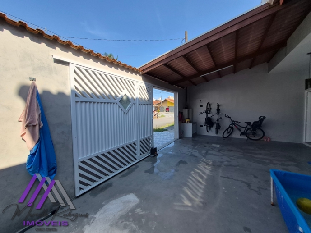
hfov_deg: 106.2
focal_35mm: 13
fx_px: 117
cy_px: 116
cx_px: 156
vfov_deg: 89.9
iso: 40
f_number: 2.2
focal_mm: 1.74
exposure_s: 1/1504
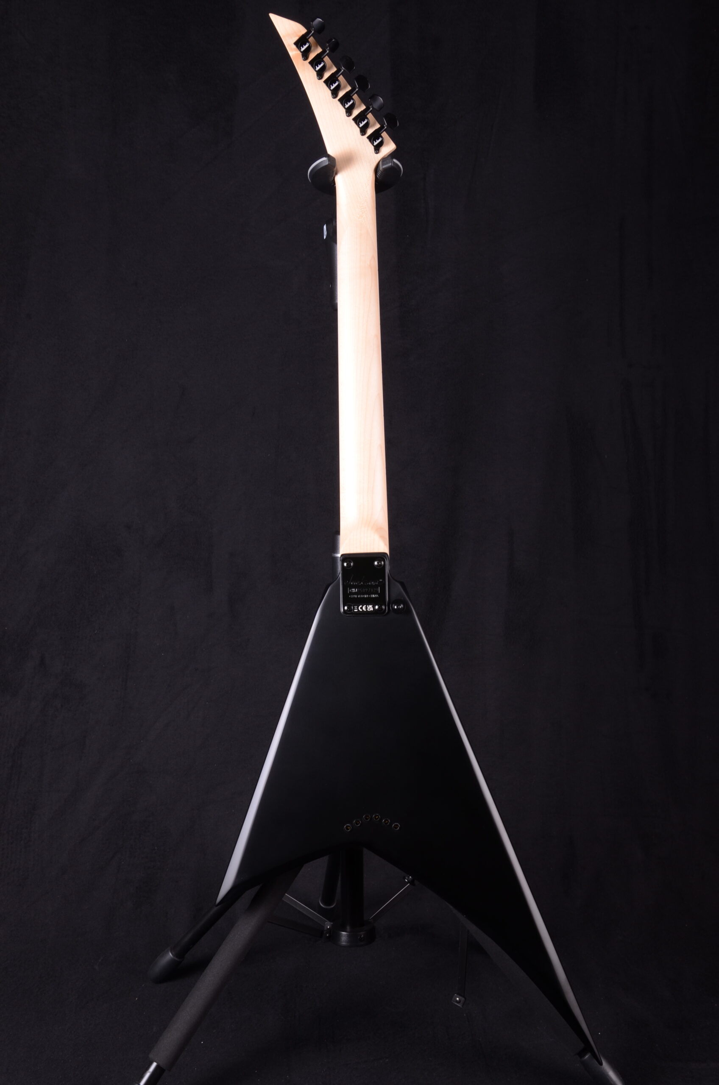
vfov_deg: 46.5
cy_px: 542
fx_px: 1264
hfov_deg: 31.8
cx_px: 360
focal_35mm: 42
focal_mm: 28
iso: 200
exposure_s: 1/200
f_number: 11
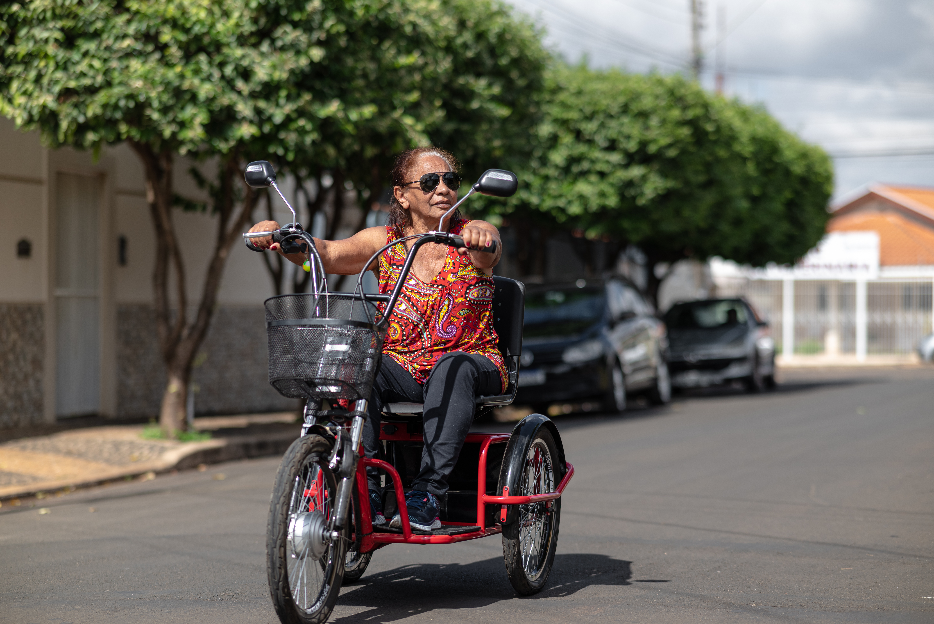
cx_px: 467
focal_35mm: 85
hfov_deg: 23.9
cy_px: 312
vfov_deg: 16.1
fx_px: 2206
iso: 50
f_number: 2
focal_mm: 85
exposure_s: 1/2000
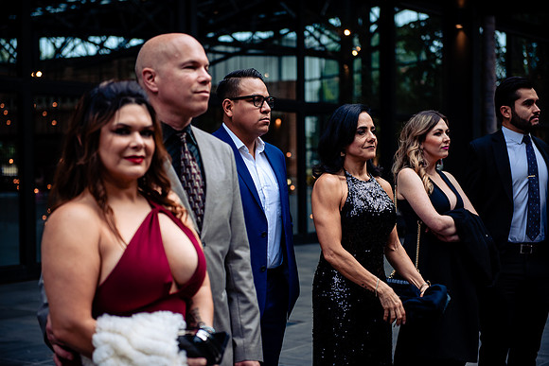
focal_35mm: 70
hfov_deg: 28.8
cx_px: 274
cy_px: 183
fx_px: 1068
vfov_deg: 19.5
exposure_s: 1/160
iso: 320
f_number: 2.8
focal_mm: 70
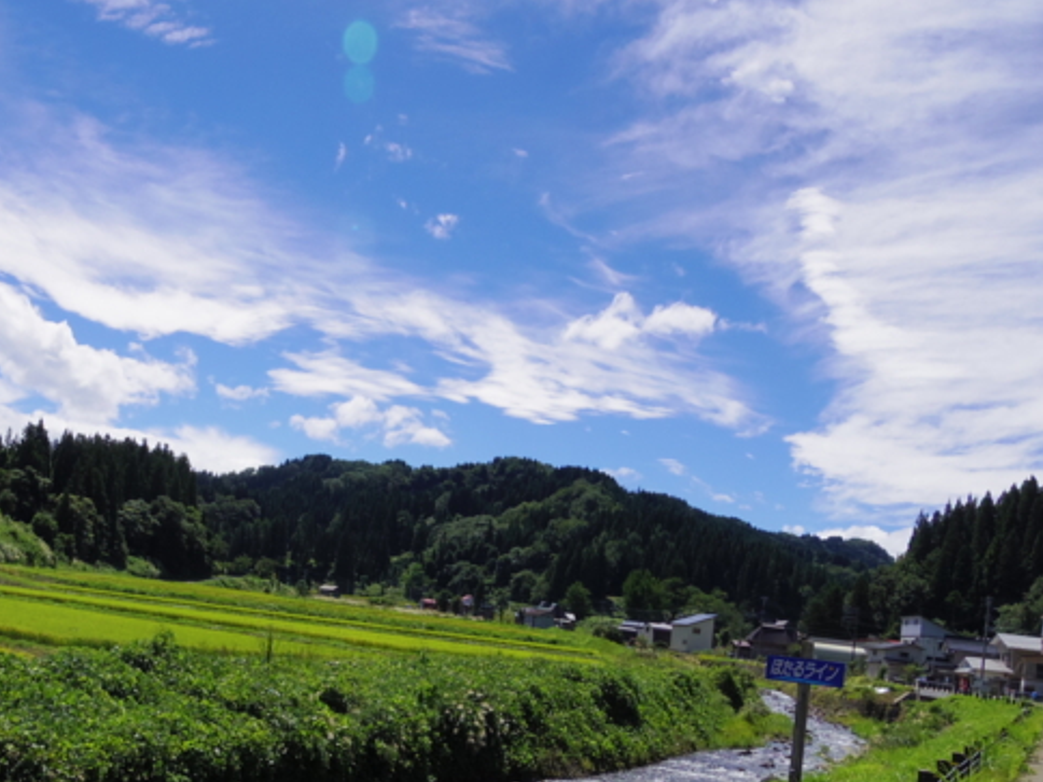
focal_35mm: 38
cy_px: 489
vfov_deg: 37.5
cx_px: 347
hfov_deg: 48.2
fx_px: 1145
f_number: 5.6
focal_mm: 5
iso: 200
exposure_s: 1/1000
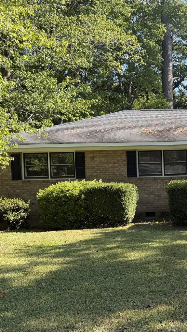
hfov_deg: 26.0
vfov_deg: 47.2
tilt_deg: -2.1
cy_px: 191
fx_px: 379
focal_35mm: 43
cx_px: 196
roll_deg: +1.9
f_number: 1.78
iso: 100
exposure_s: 1/1032
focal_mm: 6.76
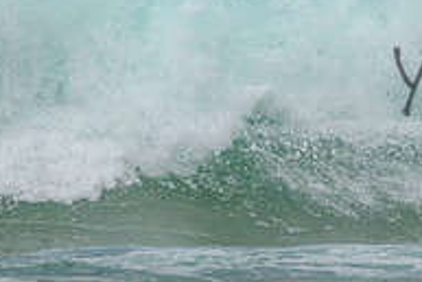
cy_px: 62
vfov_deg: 0.6
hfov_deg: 0.9
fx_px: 28259
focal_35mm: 2409
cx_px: 619
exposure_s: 1/2000
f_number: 11
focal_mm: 800
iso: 800
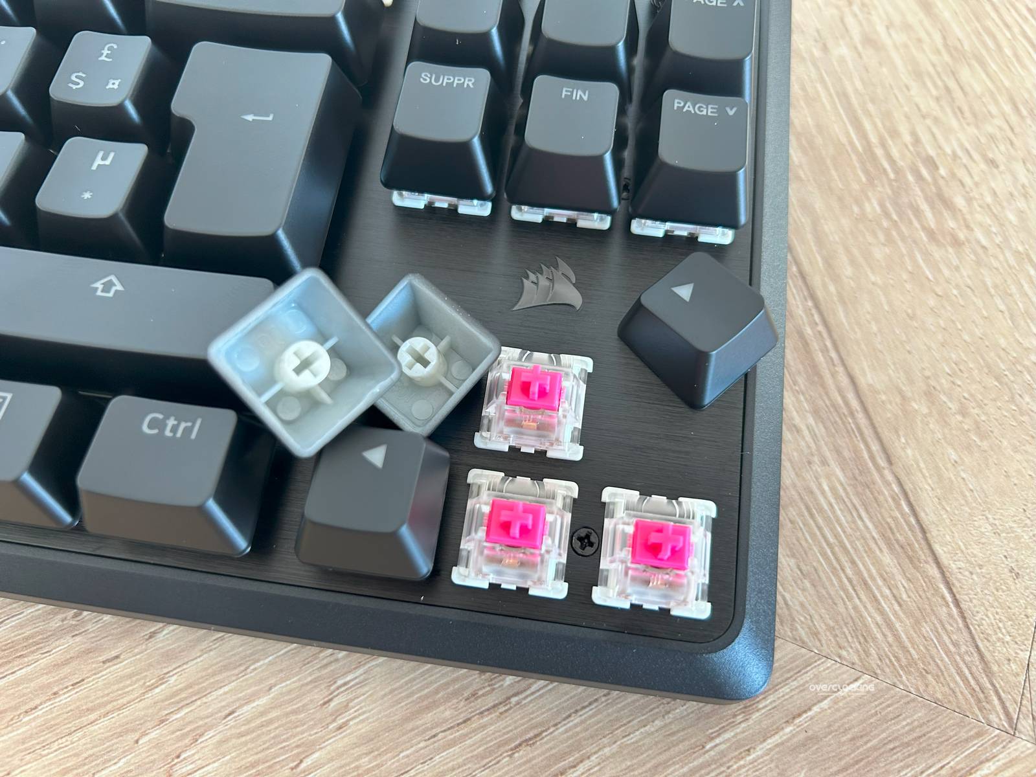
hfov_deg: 67.3
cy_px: 388
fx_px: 778
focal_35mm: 26
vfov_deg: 53.1
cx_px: 518
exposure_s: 1/110
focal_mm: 5.7
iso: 125
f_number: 1.5
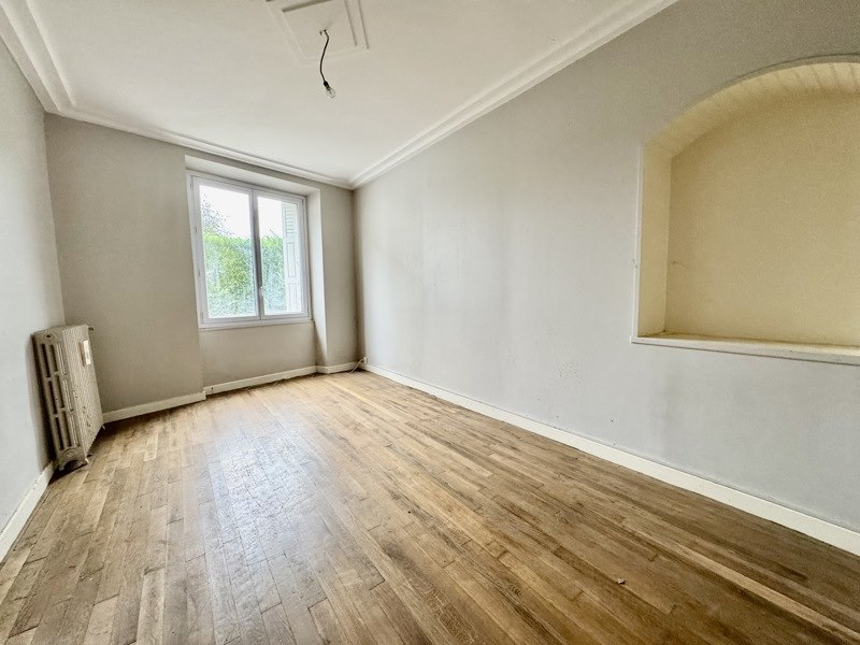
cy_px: 322
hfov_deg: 102.1
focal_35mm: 14
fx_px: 348
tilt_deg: -5.6
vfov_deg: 85.7
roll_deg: +0.8
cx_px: 430
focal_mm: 2.22
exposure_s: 1/97
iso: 320
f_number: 2.2
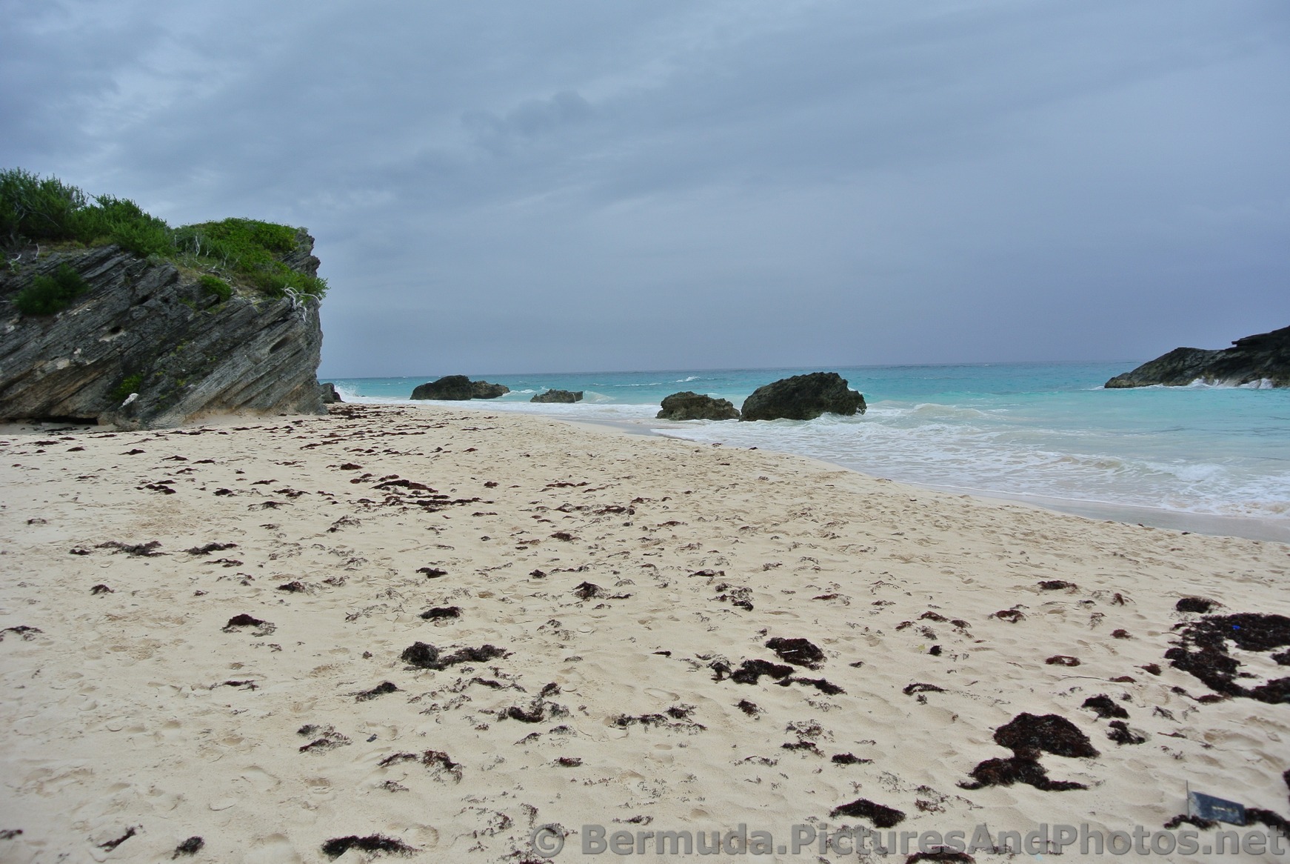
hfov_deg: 67.3
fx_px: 969
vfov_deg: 48.0
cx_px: 645
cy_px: 432
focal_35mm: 27
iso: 100
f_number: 4.5
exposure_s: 1/640
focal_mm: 10
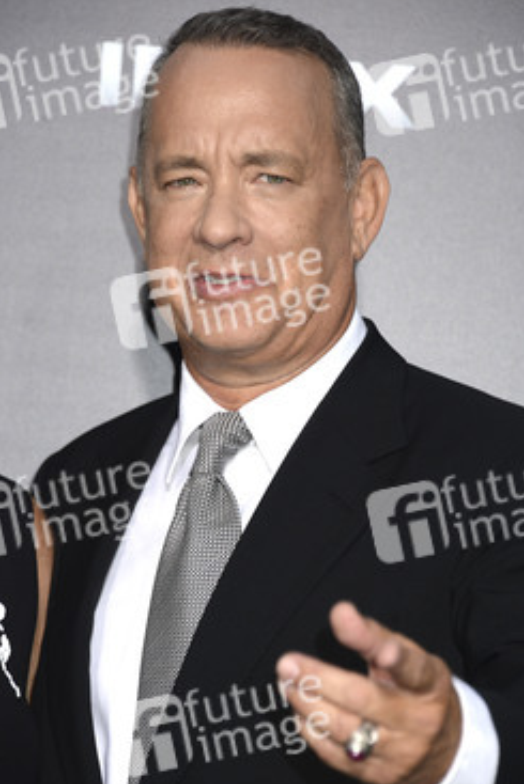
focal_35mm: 207
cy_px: 406
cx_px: 283
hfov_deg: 6.6
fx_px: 4515
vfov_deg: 9.9
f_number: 6.3
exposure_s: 1/250
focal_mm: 190
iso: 640
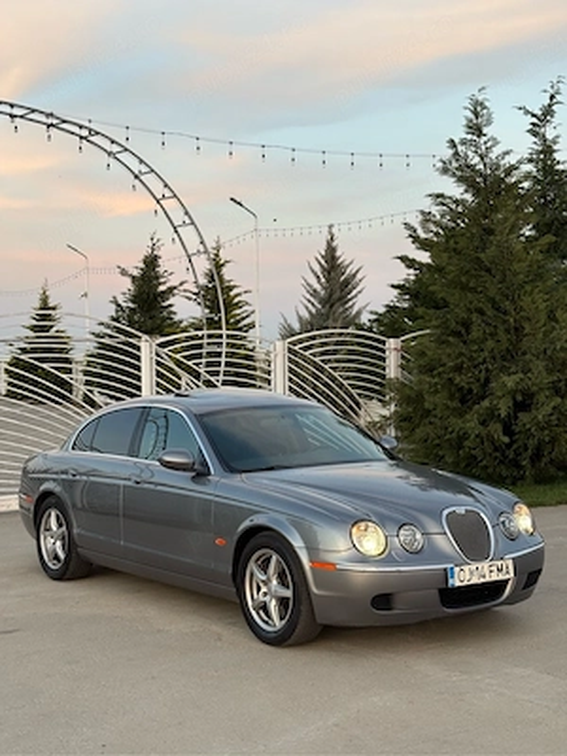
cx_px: 284
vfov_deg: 36.8
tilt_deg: -0.2
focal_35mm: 52
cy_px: 378
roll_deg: +1.3
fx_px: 1136
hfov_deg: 28.0
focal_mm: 5.96
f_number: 1.6
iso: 32
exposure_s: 1/130
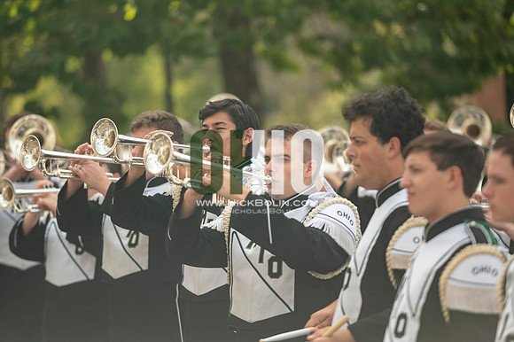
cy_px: 171
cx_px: 257
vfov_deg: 6.9
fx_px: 2854
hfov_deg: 10.3
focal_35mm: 200
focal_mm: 200
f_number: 2.8
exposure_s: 1/8000
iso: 1000
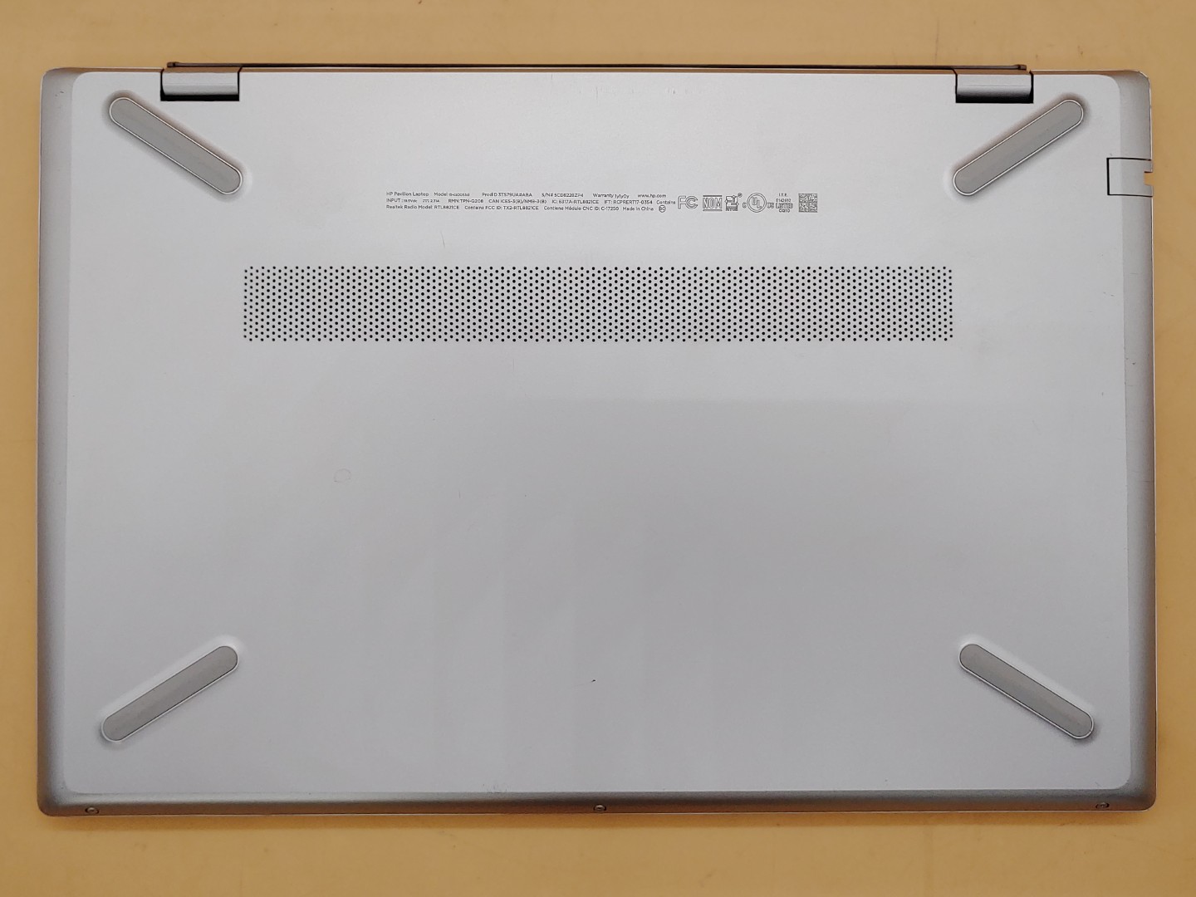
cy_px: 448
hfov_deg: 55.4
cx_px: 598
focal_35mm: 33
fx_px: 1140
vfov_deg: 42.9
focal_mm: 4.36
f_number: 1.8
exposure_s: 1/242
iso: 50
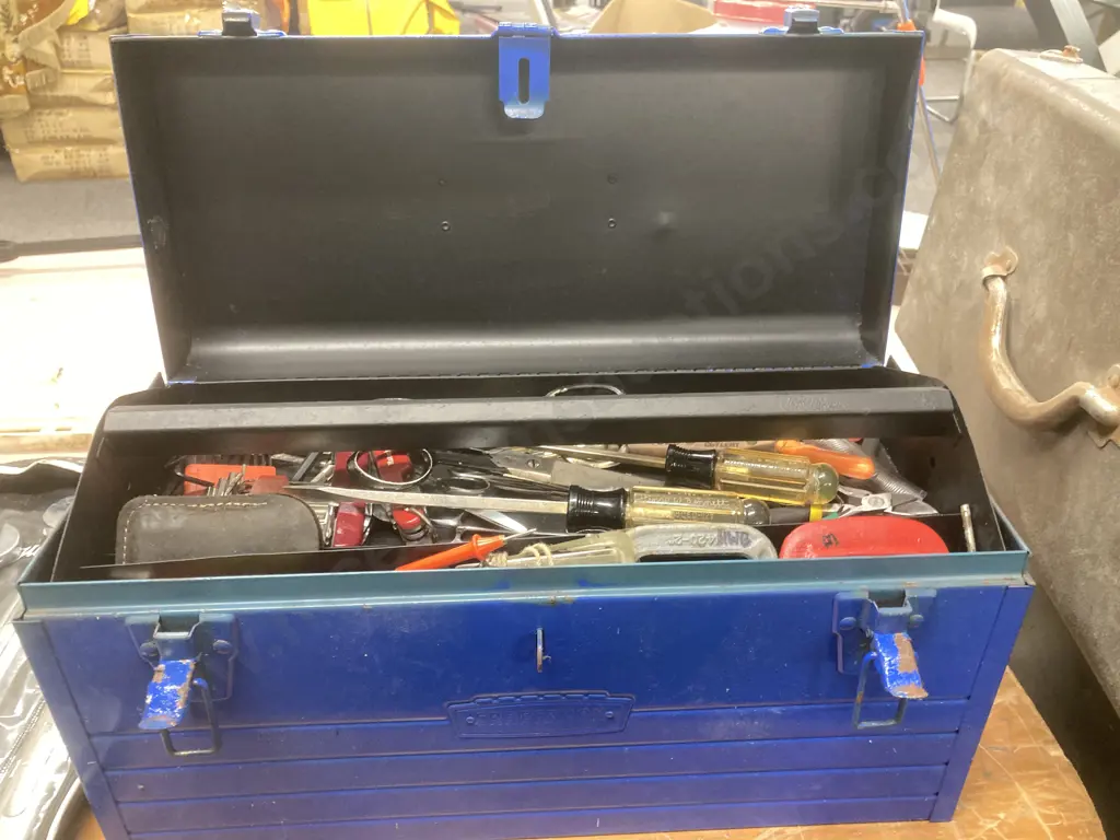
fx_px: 906
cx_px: 560
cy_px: 420
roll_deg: -0.4
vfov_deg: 49.7
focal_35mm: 28
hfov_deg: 63.4
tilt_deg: -31.0
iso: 250
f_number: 1.8
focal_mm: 3.99
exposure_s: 1/33
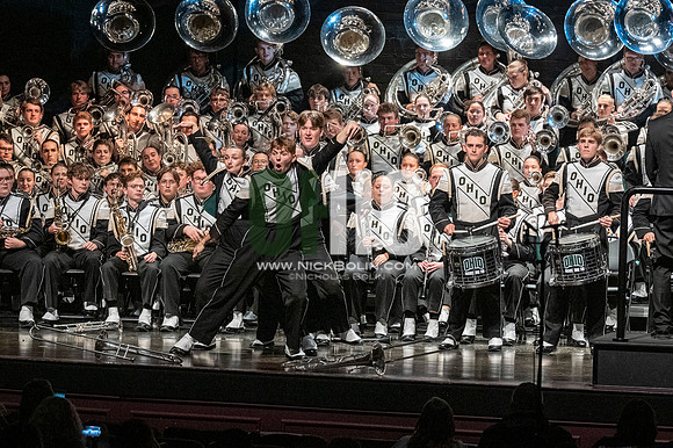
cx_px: 336
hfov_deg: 11.0
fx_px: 3494
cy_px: 224
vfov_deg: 7.3
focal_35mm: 187
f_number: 4
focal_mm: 125
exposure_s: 1/500
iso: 4000
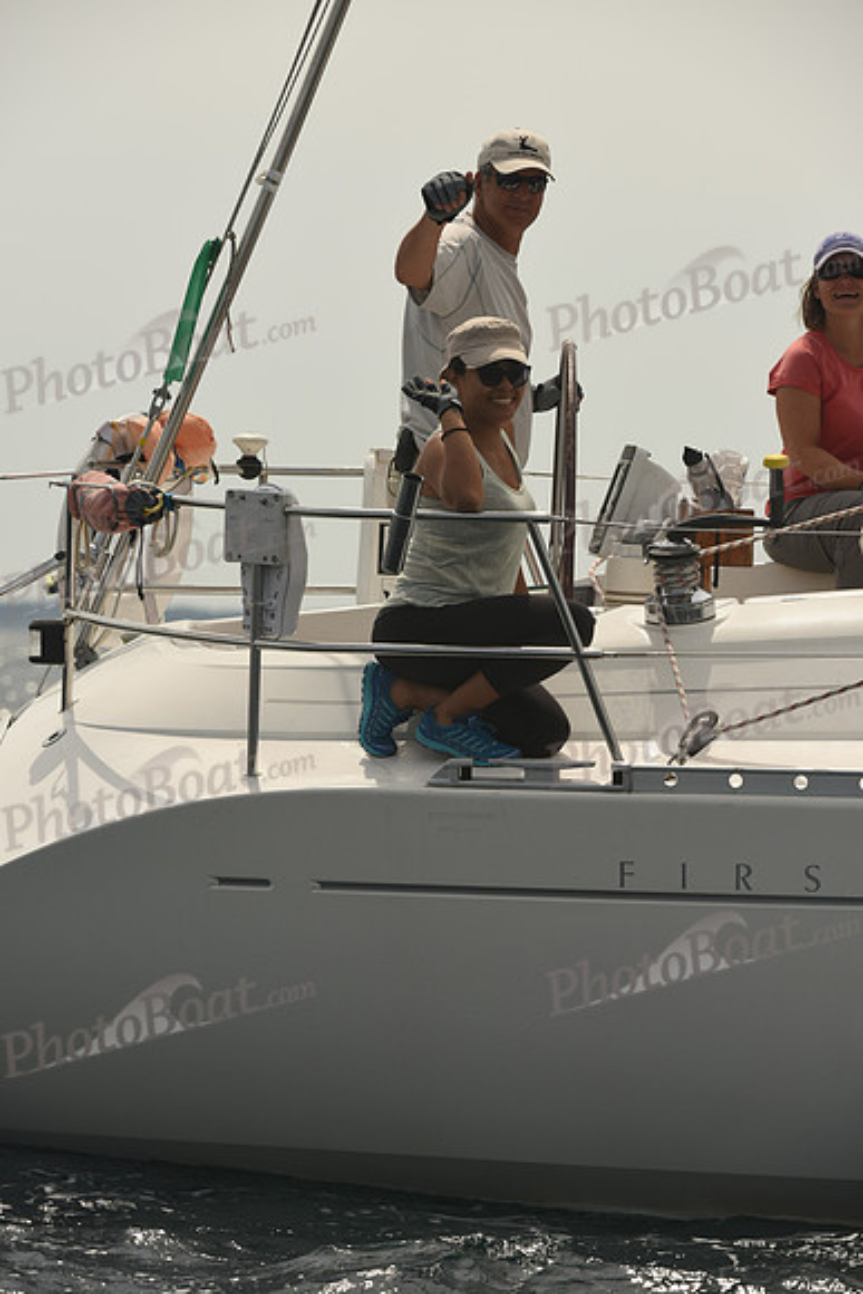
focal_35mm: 270
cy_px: 647
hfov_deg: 5.1
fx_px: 9702
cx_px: 432
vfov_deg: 7.6
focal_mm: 270
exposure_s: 1/1000
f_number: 8
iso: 250
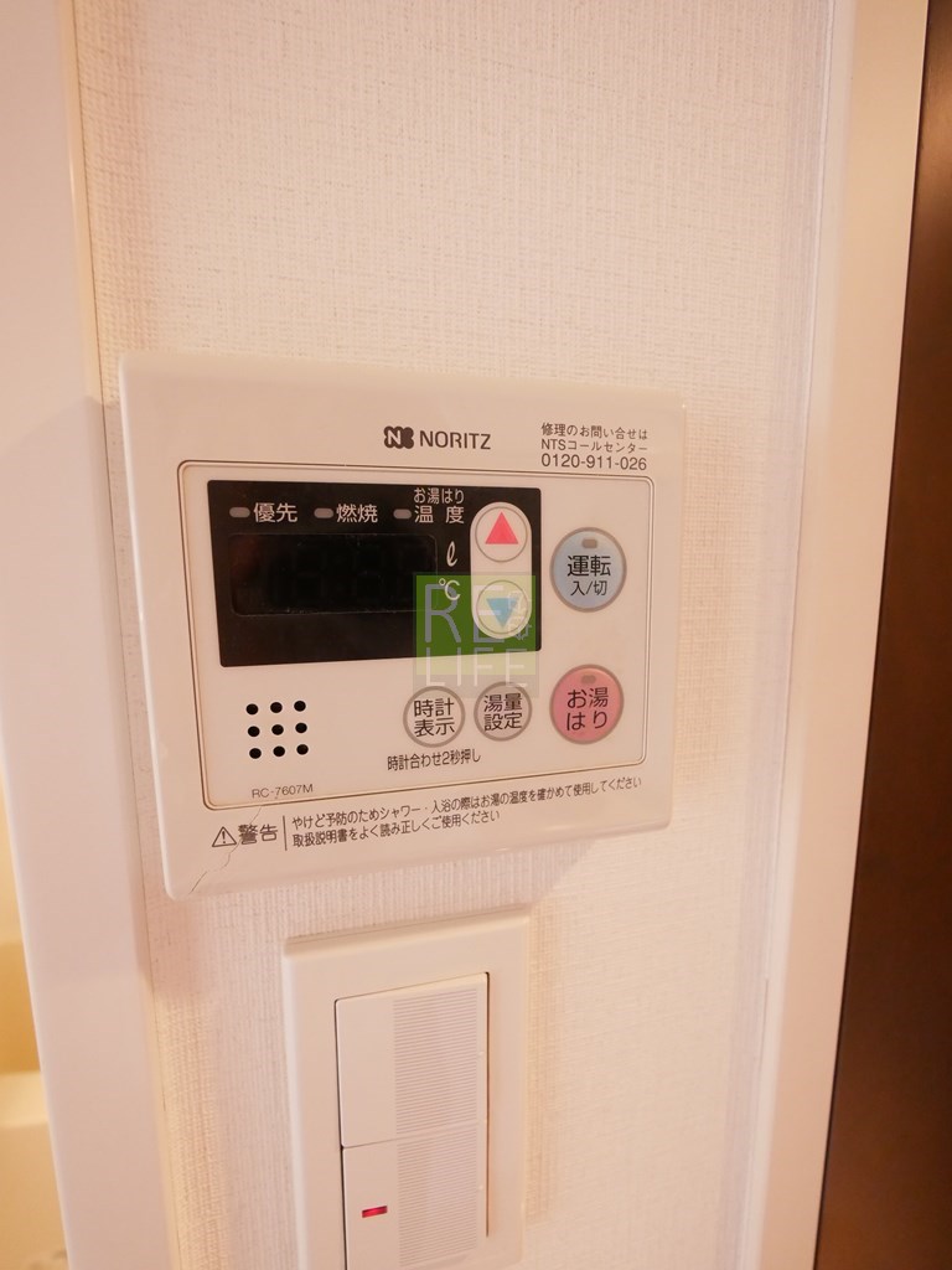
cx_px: 476
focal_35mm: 14
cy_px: 635
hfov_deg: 85.7
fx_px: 513
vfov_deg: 102.1
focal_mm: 7
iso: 3200
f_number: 4
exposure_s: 1/60
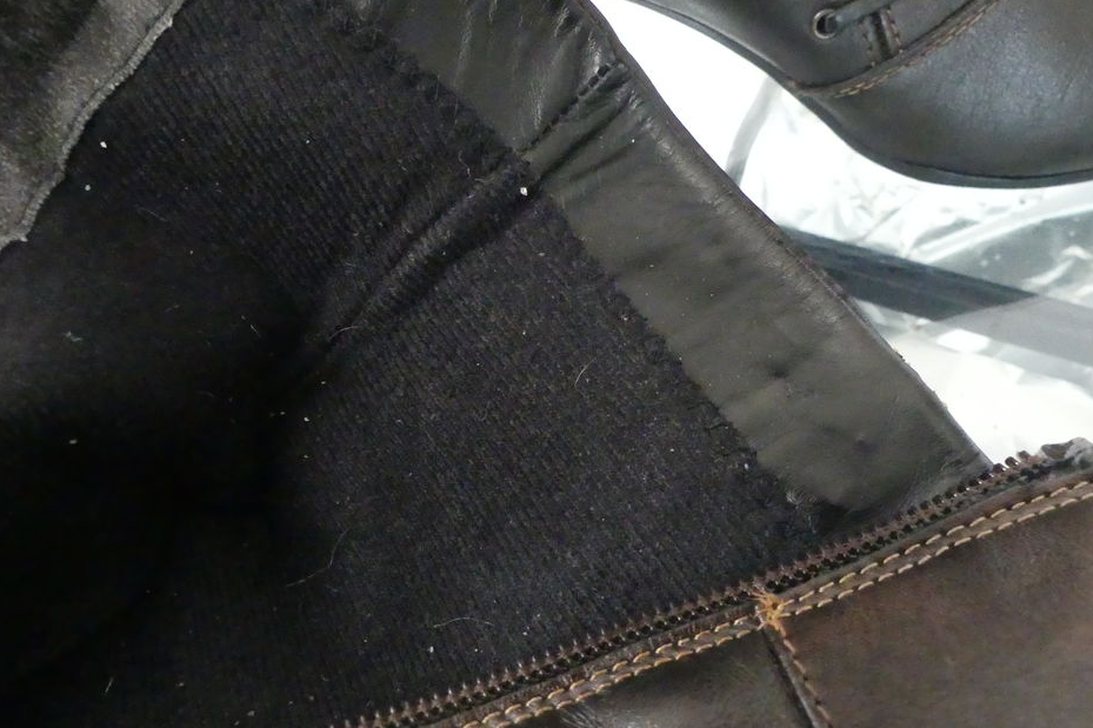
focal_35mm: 28
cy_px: 426
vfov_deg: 46.2
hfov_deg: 65.5
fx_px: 850
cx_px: 546
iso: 3200
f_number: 2.8
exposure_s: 1/40
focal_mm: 4.5
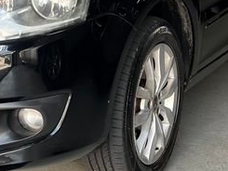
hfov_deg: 22.2
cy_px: 33
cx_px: 23
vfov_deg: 17.0
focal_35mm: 86
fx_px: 567
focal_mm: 5.7
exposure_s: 1/120
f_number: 1.5
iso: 40
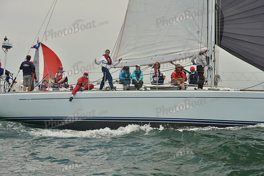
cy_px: 88
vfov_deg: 18.2
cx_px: 132
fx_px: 550
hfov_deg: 27.0
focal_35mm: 75
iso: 280
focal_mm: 75
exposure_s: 1/1250
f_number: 8
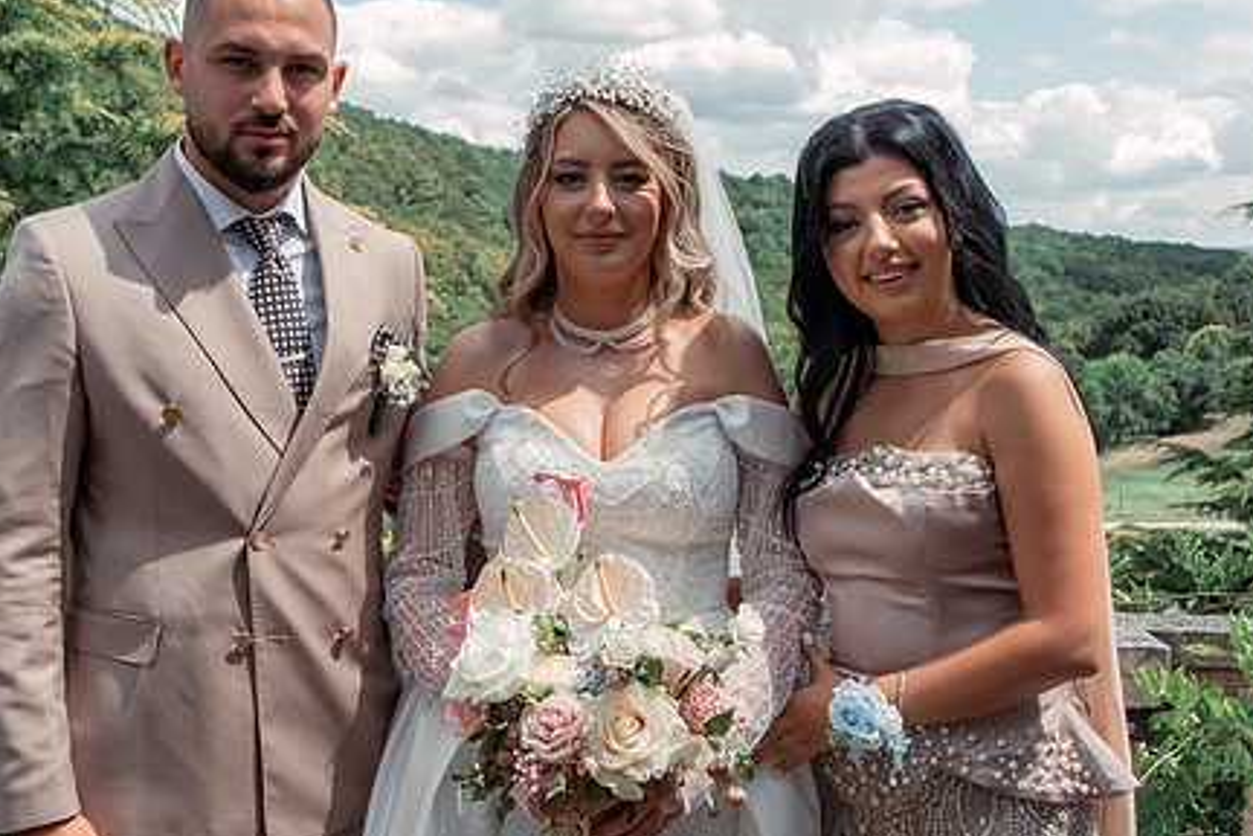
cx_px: 560
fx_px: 1636
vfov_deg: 28.6
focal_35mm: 47
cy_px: 443
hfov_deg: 41.9
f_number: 8
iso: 200
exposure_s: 1/320
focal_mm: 35
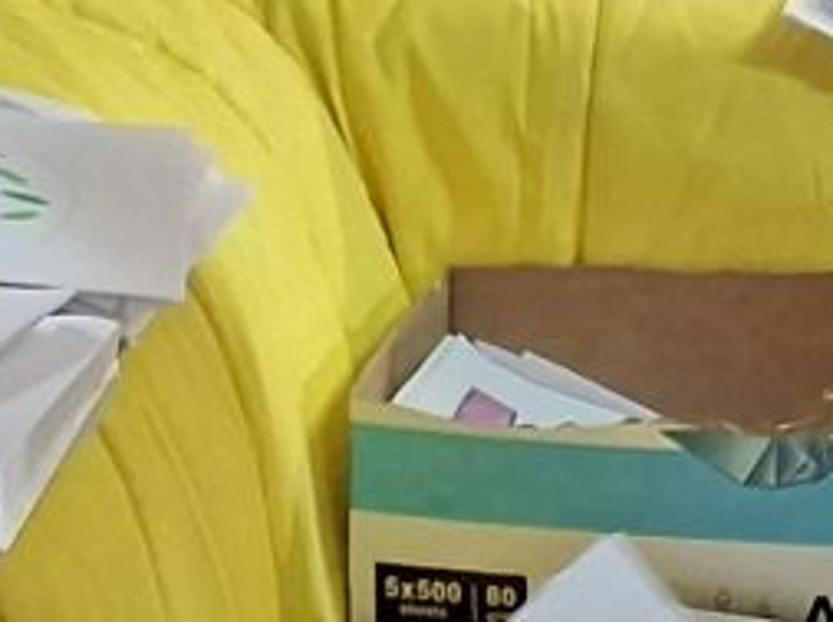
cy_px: -350
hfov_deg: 11.4
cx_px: 764
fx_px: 4157
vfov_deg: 8.4
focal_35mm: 173
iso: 400
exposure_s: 1/30
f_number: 1.8
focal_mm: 5.54
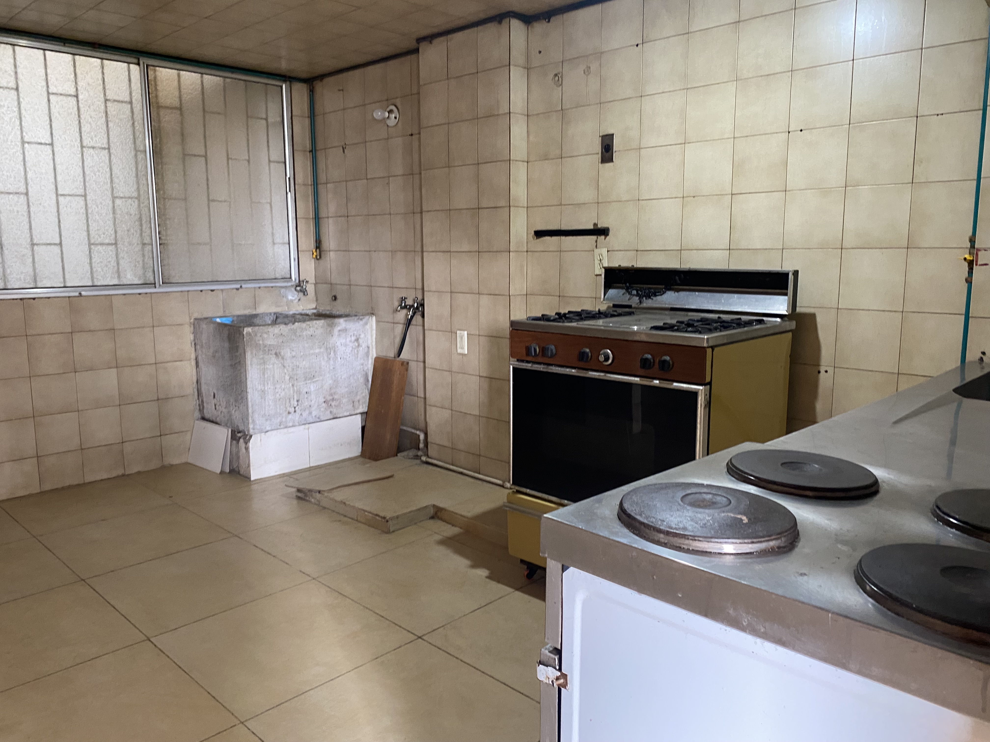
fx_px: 744
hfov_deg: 67.3
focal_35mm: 26
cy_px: 371
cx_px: 495
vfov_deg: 53.1
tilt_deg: -9.4
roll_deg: +0.7
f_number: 1.8
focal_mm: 4.25
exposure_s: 1/60
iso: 320
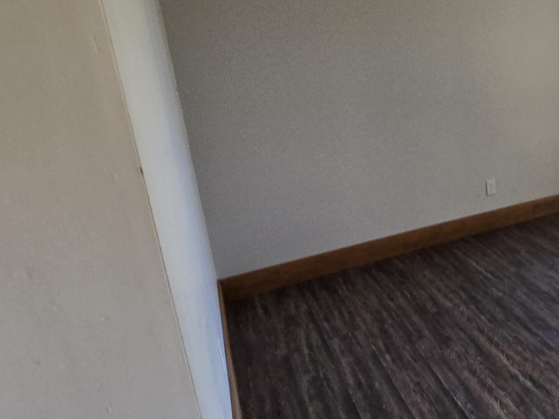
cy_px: 160
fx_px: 468
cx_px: 579
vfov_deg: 47.8
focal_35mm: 29
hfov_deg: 48.6
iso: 64
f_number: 2.2
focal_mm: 2.2
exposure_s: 1/60
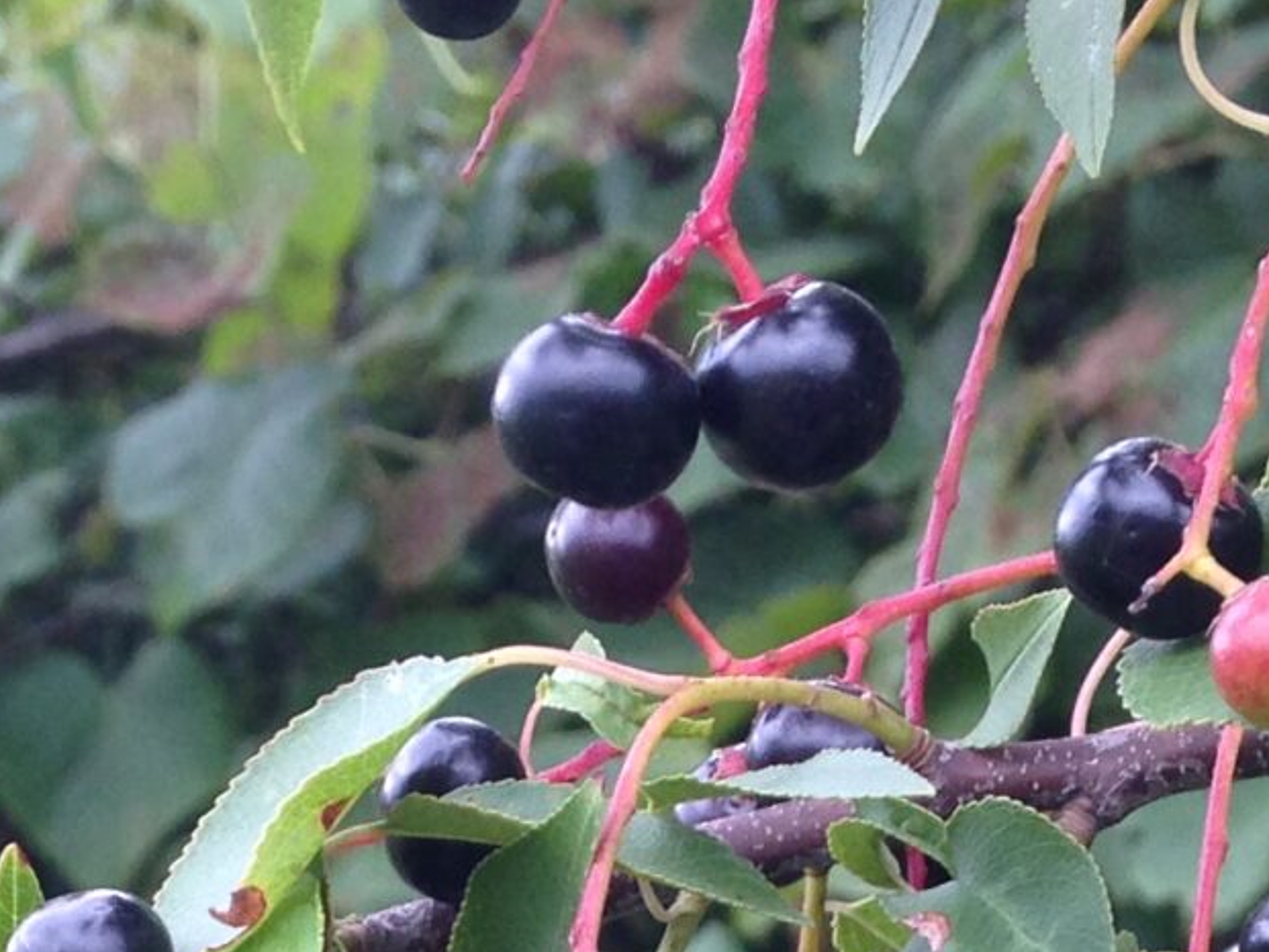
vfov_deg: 10.3
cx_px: 601
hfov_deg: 14.5
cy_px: 1663
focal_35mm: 136
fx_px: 4987
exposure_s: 1/120
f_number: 2.4
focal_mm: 4.12
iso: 64
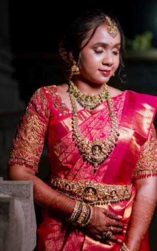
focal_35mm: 75
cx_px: 77
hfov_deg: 17.4
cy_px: 108
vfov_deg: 27.5
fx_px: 514
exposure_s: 1/200
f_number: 1.4
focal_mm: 35
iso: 320
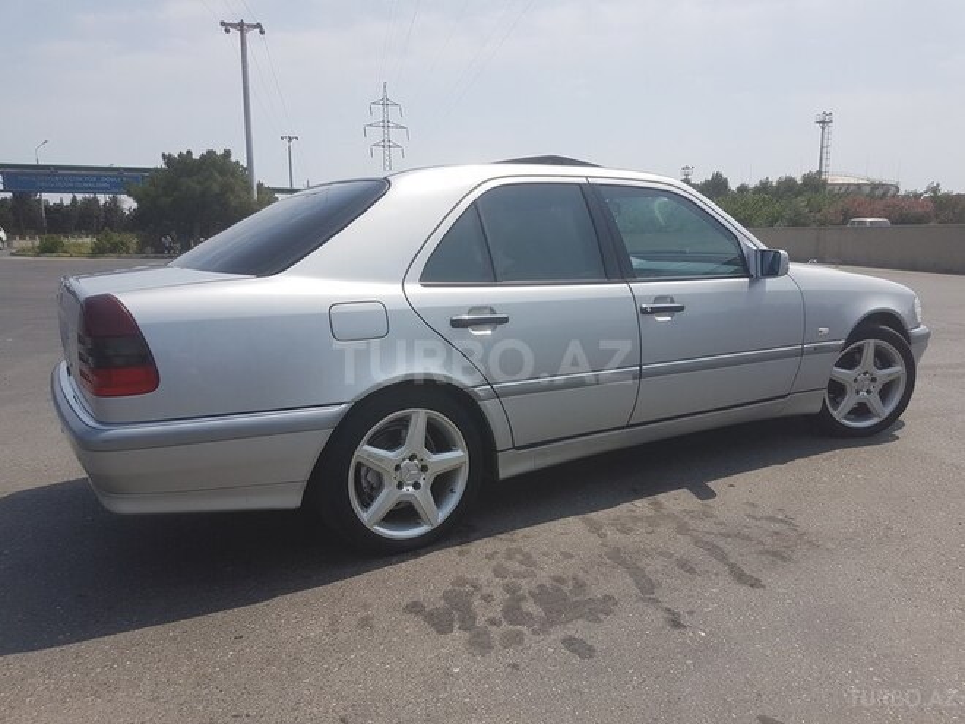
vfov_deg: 53.1
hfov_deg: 67.3
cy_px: 362
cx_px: 482
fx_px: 725
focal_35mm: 26
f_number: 1.7
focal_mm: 4.2
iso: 40
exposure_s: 1/2312
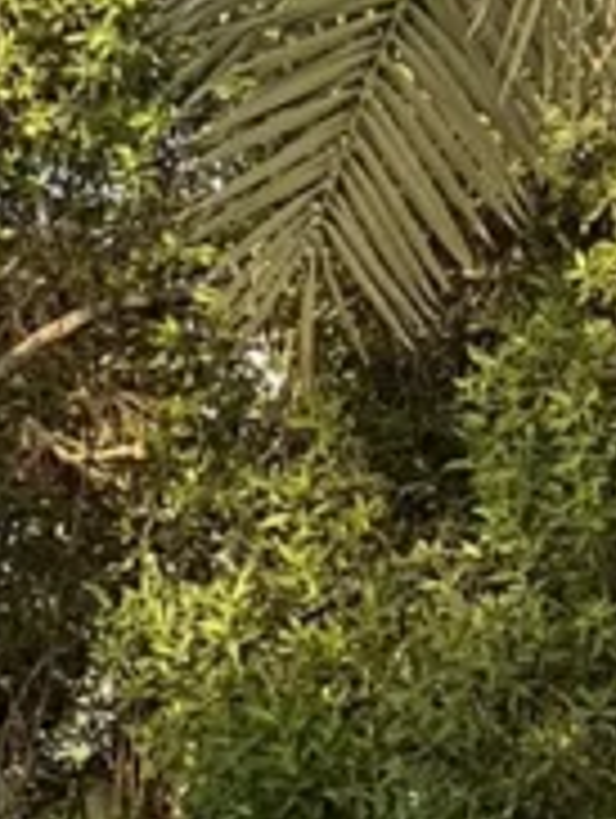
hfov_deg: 2.6
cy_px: 871
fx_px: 13635
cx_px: 1272
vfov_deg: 3.4
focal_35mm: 576
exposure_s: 1/121
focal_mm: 9
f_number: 2.8
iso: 25
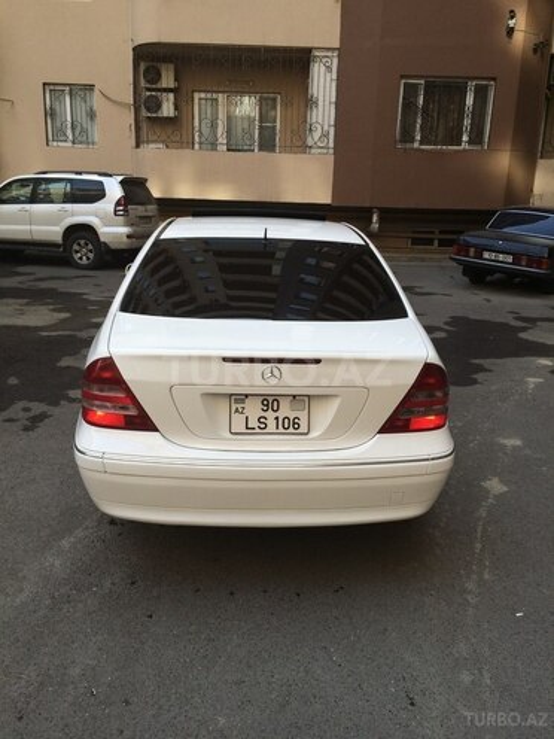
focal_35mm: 29
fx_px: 619
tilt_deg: -13.0
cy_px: 370
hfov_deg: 48.2
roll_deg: -1.2
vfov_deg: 61.7
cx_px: 277
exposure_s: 1/383
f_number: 2.2
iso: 32
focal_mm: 4.15
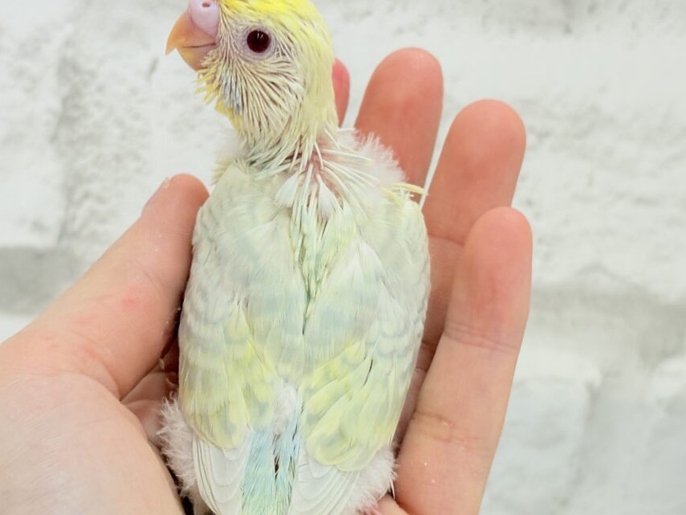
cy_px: 324
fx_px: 1446
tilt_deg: -17.4
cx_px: 335
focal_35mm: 73
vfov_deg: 20.1
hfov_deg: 26.7
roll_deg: -5.5
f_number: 1.6
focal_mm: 5.96
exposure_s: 1/100
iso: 64
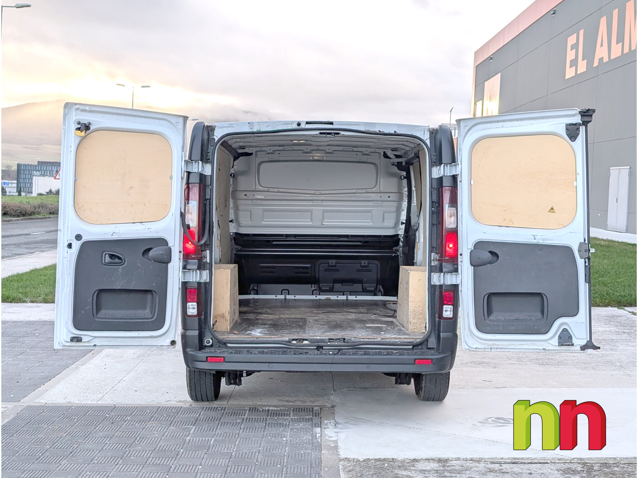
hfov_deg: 71.6
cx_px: 319
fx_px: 442
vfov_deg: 56.8
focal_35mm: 24
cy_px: 239
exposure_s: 1/3200
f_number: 1.8
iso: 80
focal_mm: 6.86
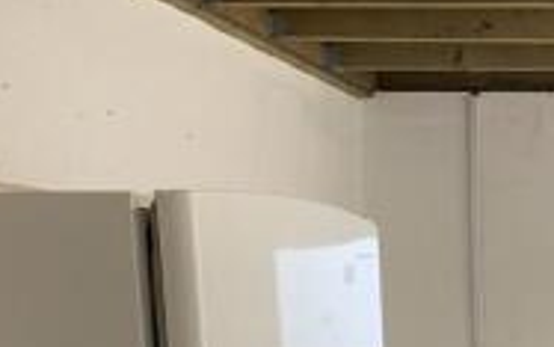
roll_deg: -1.4
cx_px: 733
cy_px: 586
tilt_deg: -10.7
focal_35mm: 86
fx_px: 1299
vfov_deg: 13.8
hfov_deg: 21.6
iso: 50
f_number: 1.8
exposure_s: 1/100
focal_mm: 4.25
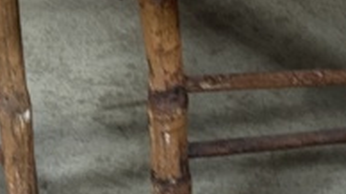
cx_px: 216
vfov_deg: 6.9
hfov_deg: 13.3
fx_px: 1486
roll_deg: +1.7
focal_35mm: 162
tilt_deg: -28.7
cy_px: -354
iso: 400
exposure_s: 1/60
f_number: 1.78
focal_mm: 6.86
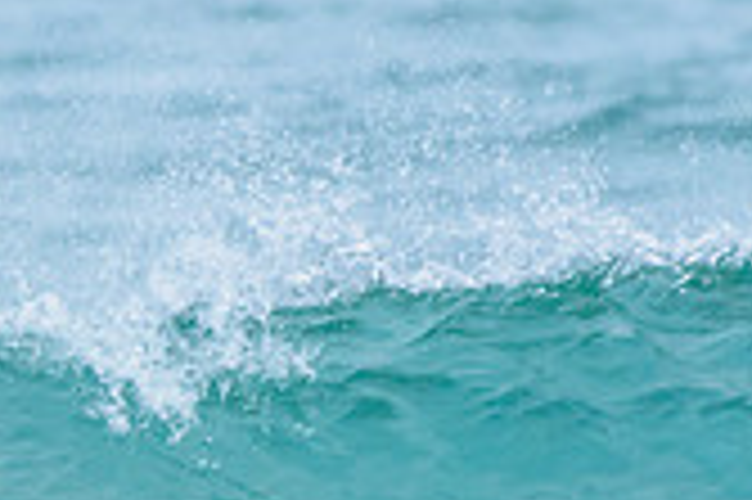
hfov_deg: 0.9
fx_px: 45513
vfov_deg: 0.6
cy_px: 499
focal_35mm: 2181
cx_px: -851
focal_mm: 500
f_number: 5.6
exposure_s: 1/2000
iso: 800
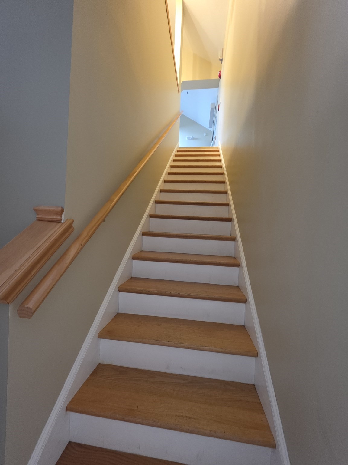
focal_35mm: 13
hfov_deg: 89.9
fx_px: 174
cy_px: 232
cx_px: 174
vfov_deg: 106.2
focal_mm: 2.2
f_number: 1.9
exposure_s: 1/60
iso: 1250
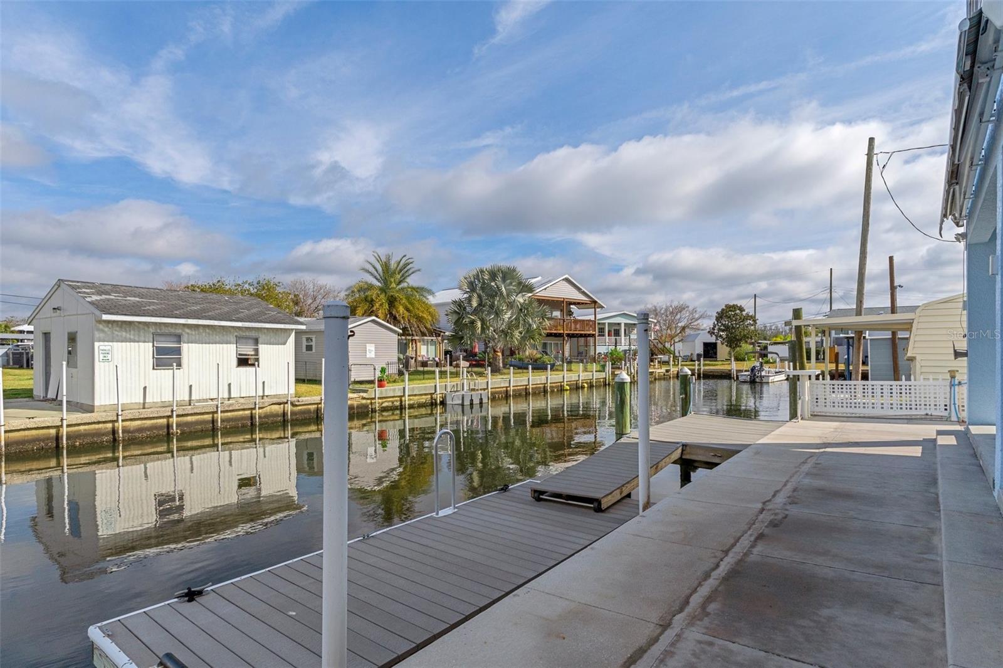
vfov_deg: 67.4
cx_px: 502
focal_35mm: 18
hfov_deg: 90.0
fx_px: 501
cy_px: 334
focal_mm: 12
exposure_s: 1/500
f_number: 8
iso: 320
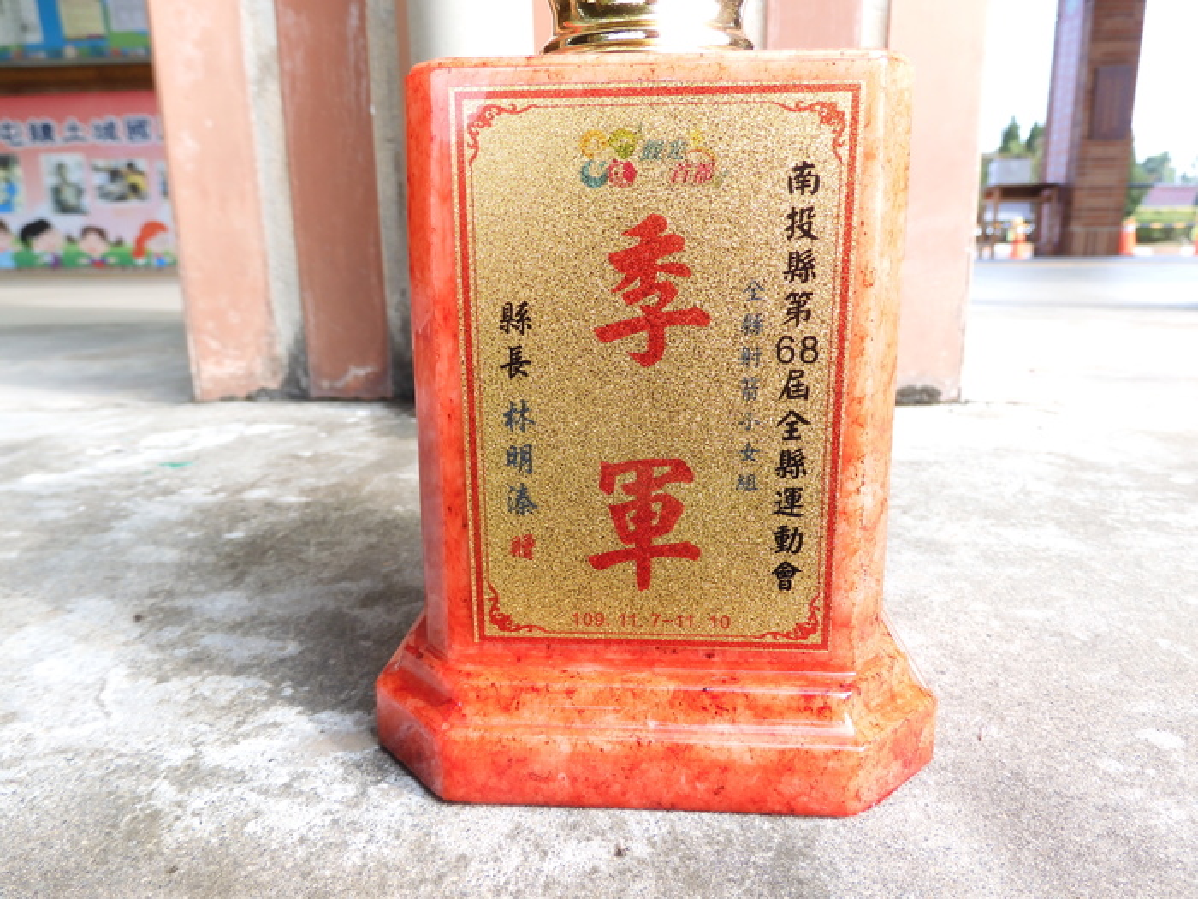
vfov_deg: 56.8
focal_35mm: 24
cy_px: 450
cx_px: 599
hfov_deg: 71.6
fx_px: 831
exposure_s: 1/160
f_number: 3.4
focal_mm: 4.3
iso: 100
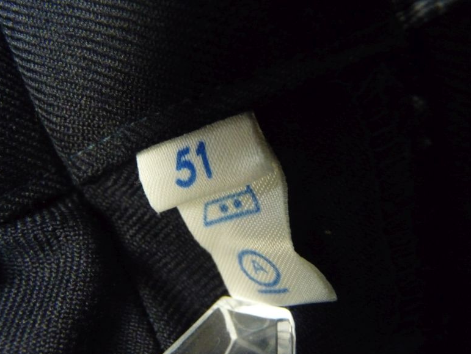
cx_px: 228
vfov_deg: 49.8
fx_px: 381
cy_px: 174
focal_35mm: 28
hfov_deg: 63.4
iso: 800
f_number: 2.8
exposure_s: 1/25
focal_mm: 4.8
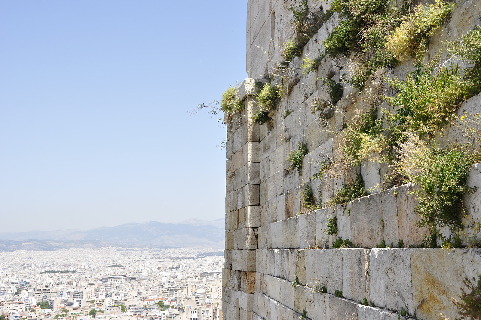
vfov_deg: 28.0
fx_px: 641
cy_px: 160
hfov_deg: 41.2
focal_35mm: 48
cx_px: 240
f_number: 10
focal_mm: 32
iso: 200
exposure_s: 1/200
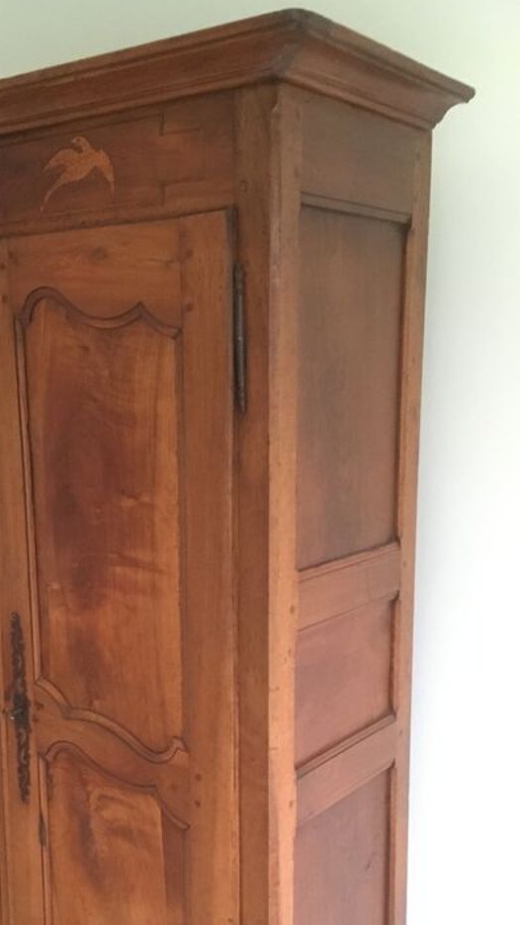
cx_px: 124
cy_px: 636
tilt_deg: -13.4
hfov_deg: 26.1
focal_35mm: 45
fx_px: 1104
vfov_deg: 44.6
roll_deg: +2.1
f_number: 2.2
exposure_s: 1/17
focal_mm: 4.15
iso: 320
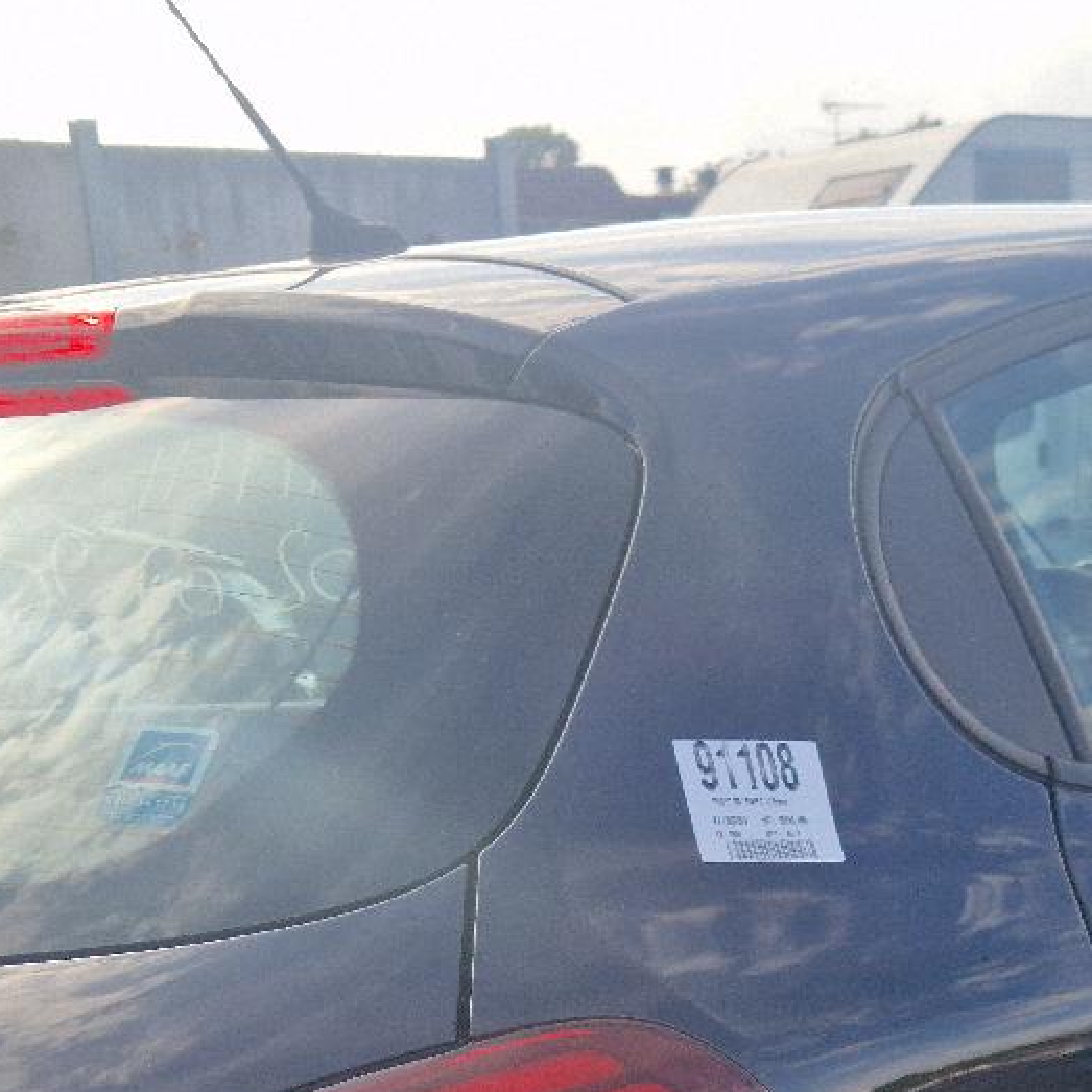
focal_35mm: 70
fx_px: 2498
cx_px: 800
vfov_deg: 22.9
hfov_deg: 24.4
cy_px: 1257
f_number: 1.8
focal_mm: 5.4
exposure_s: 1/714
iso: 50
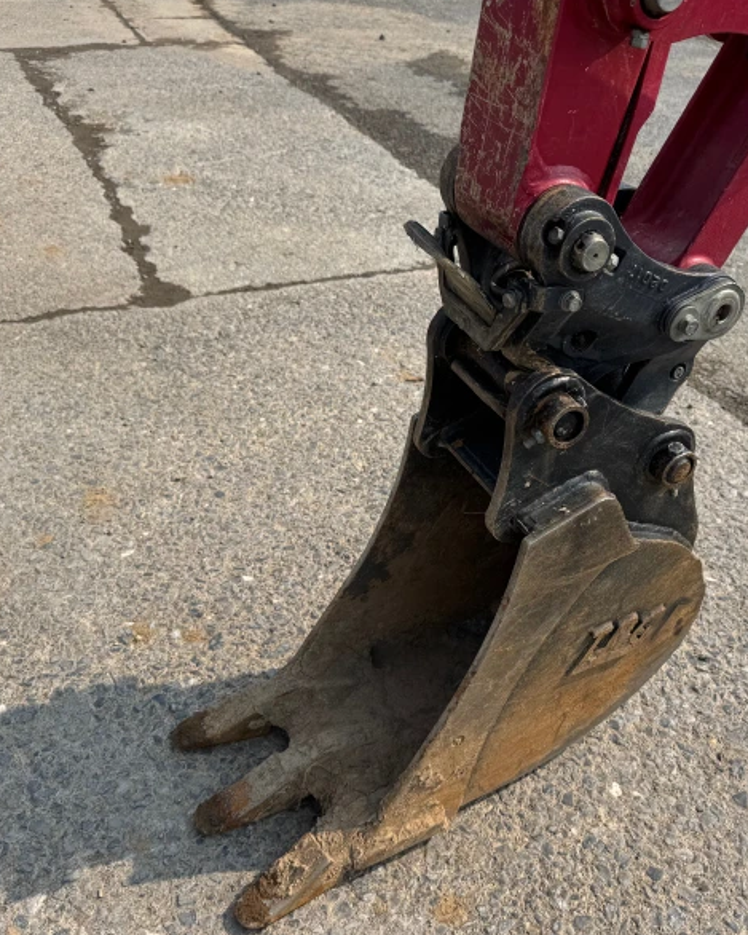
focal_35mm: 32
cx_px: 464
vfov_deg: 55.7
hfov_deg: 45.4
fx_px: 885
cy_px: 469
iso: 80
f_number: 1.78
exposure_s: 1/4049
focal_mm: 6.76
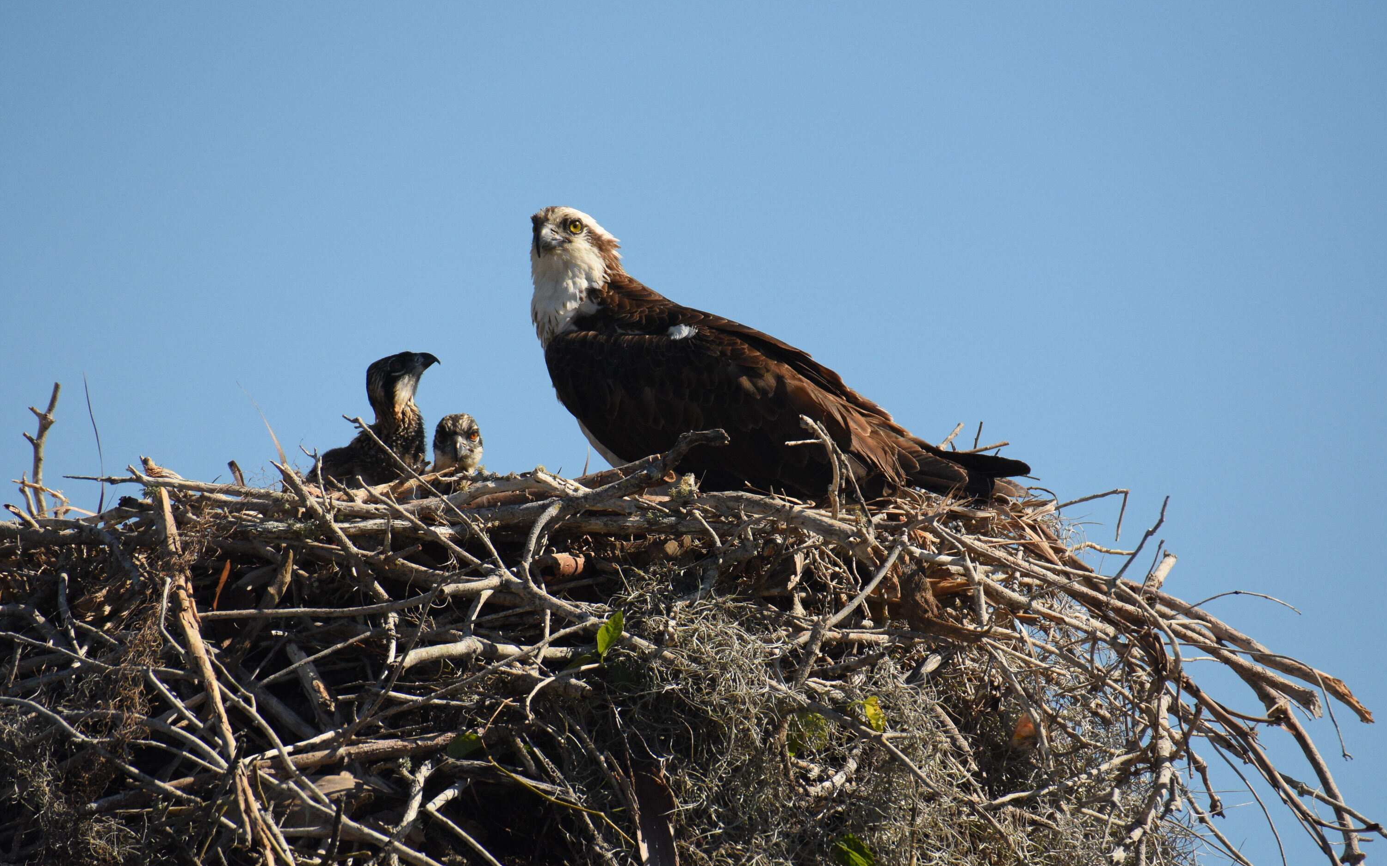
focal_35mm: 765
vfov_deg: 1.7
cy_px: 423
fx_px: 28914
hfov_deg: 2.7
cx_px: 694
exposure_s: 1/4000
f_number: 8
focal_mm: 500
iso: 1000
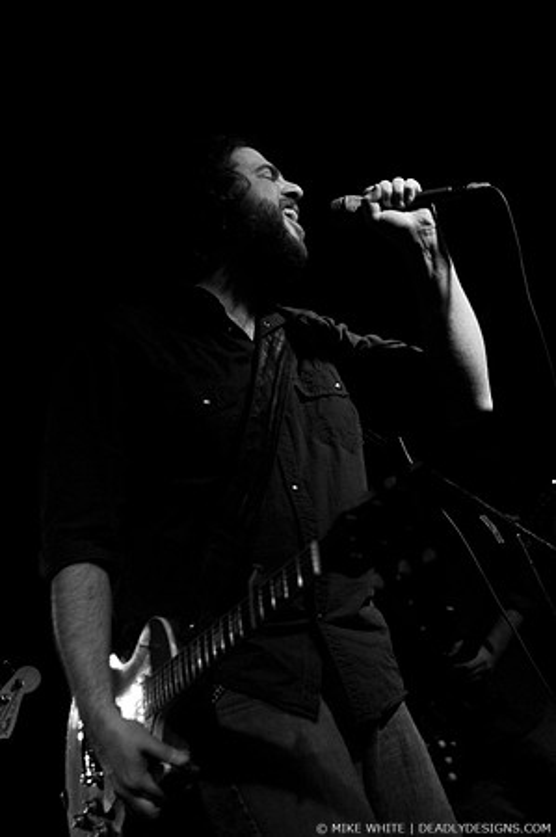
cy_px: 418
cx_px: 278
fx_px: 1672
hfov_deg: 18.9
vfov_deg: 28.1
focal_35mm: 72
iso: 800
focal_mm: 48
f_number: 2.8
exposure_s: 1/50
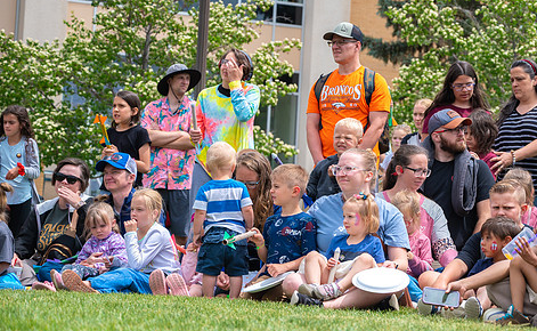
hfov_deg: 18.5
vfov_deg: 11.6
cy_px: 156
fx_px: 1632
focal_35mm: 112
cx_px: 411
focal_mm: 70
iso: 160
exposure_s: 1/2500
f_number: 4
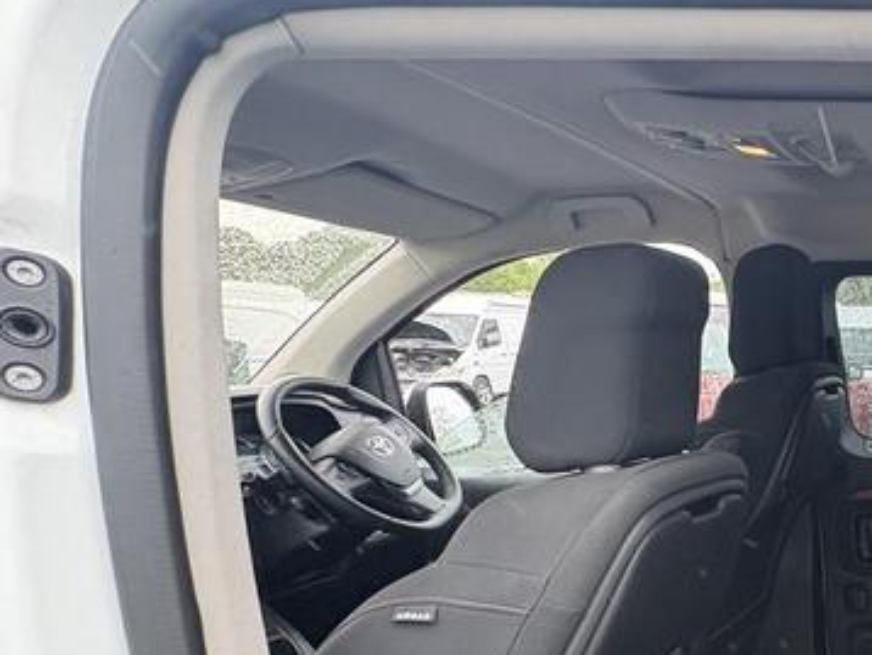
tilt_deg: -18.1
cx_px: 1052
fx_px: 882
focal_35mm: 35
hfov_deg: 38.5
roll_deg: -5.2
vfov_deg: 37.2
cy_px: 628
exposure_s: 1/99
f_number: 2.2
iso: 125
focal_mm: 2.22
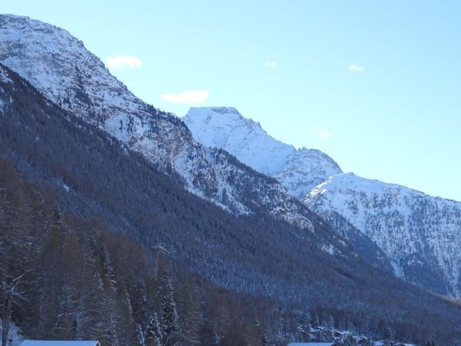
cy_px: 165
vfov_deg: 19.1
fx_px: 1025
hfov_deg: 25.2
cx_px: 313
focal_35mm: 77
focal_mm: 8.84
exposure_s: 1/500
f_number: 4.5
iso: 80
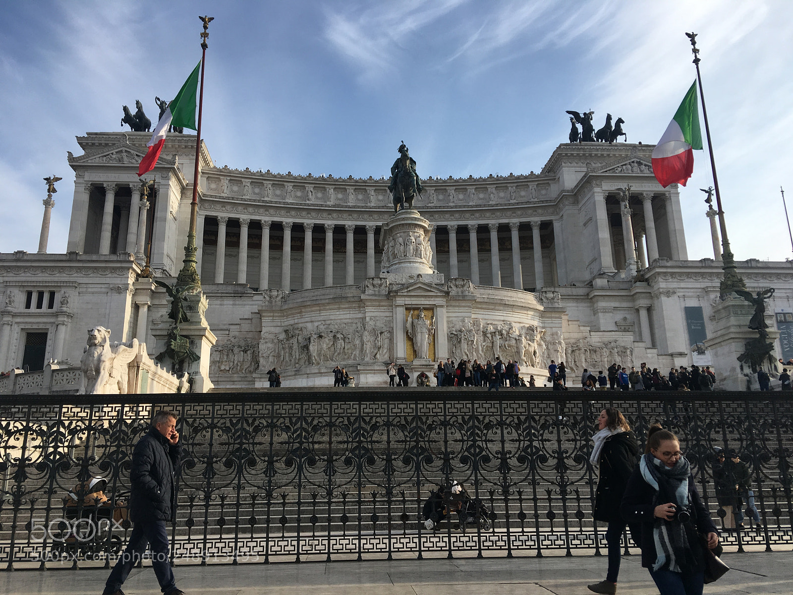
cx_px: 396
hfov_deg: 61.7
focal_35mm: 29
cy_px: 298
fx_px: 664
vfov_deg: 48.2
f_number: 2.2
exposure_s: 1/974
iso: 25
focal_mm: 4.15
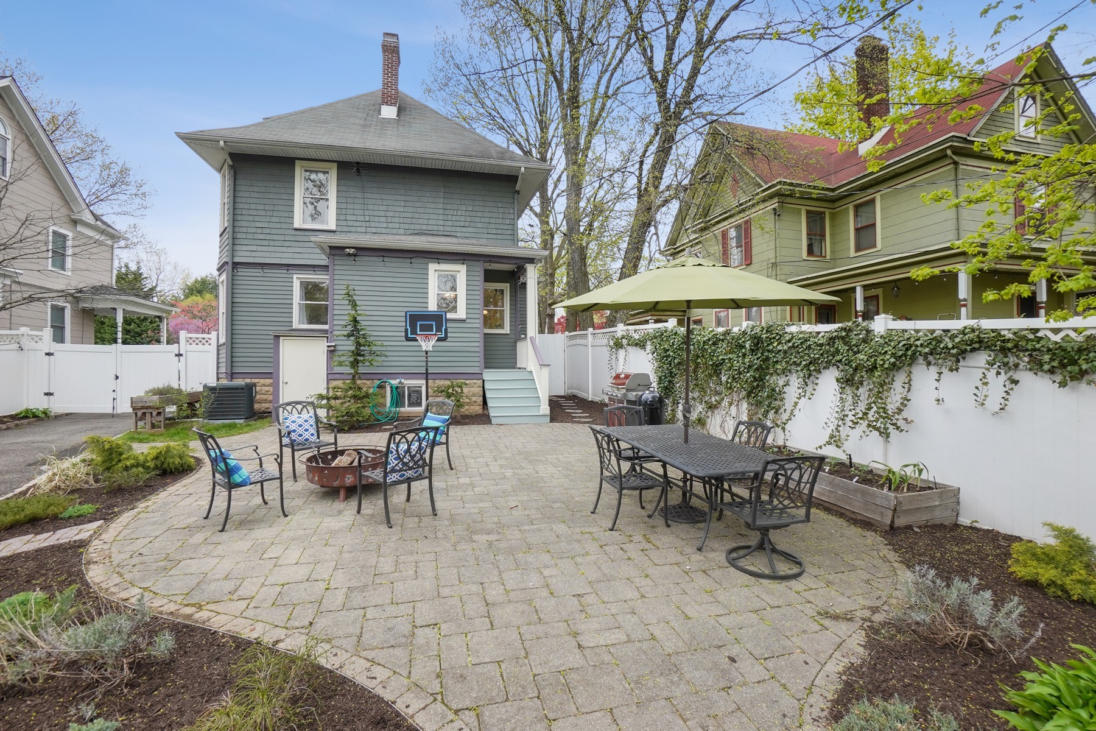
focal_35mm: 15
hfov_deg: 100.4
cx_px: 548
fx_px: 457
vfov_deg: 77.3
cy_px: 366
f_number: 9
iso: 640
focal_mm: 10
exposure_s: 1/60
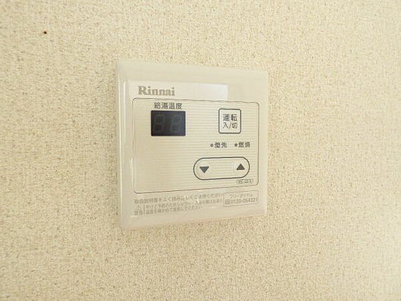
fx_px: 243
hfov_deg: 79.0
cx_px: 193
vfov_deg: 63.4
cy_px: 149
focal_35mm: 21
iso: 125
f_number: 2.8
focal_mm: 3.58
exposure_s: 1/60
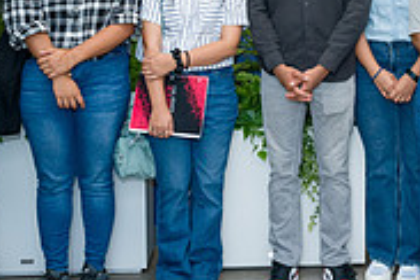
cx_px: 340
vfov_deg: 17.5
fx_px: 887
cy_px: -8
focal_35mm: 76
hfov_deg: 26.1
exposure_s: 1/160
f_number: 5.6
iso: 1600
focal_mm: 24
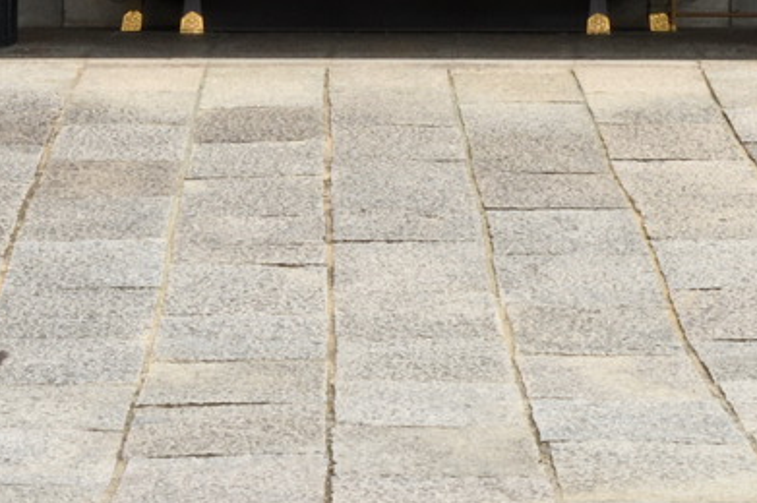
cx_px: 432
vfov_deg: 5.2
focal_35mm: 256
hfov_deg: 8.1
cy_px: -759
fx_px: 5378
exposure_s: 1/100
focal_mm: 50
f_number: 22
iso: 500
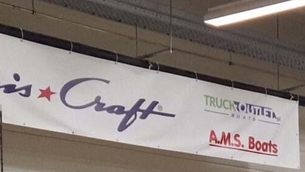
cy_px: 345
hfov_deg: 16.3
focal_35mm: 129
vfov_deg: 8.9
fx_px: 1044
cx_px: 302
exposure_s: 1/100
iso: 125
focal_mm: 5.4
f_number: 1.8
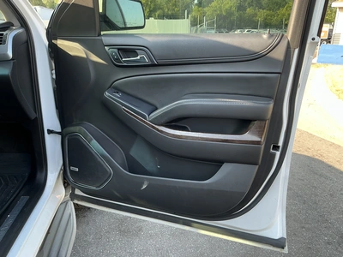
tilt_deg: -16.8
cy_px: 128
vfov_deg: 49.7
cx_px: 172
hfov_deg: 63.4
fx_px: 277
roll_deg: -1.9
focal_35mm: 28
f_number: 1.8
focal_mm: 3
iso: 25
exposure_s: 1/122
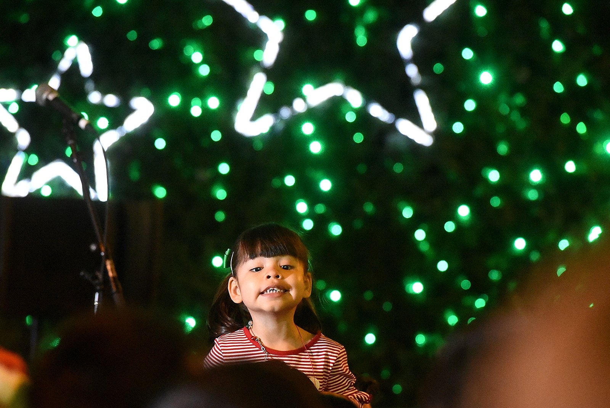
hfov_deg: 10.3
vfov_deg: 6.9
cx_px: 305
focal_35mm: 200
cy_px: 204
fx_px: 3392
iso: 12800
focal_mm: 200
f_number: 6.3
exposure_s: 1/125
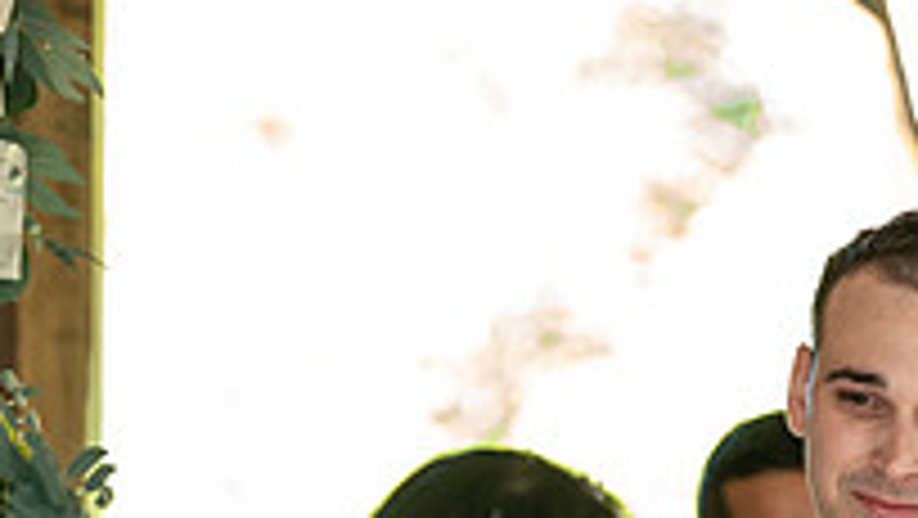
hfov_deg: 7.2
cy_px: 788
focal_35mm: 301
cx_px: 657
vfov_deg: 4.0
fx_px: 7331
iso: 2000
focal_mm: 130
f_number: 4
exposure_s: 1/200
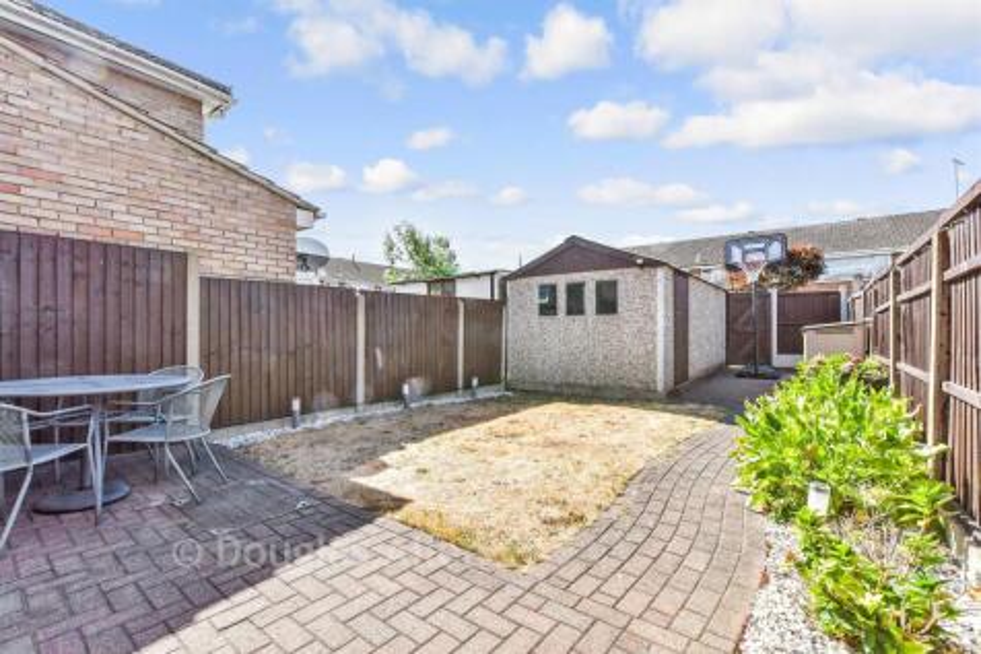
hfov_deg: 100.4
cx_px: 490
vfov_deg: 77.3
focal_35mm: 15
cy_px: 327
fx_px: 409
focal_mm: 10
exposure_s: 1/320
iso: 400
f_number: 10
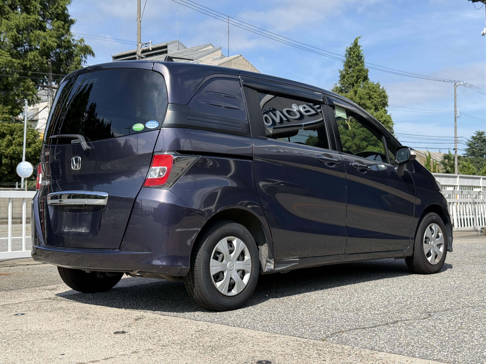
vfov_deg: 30.3
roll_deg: +0.6
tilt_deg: +1.9
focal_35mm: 48
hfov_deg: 39.7
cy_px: 182
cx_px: 243
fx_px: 674
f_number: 1.78
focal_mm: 6.76
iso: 100
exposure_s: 1/3891
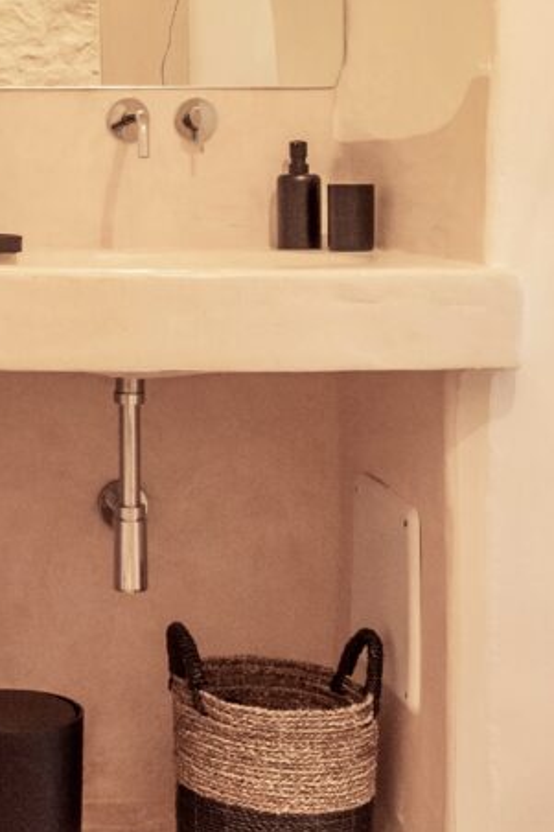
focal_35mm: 68
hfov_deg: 19.0
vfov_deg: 29.4
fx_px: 1571
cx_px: -88
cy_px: 262
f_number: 8
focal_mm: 20
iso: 800
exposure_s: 1/20
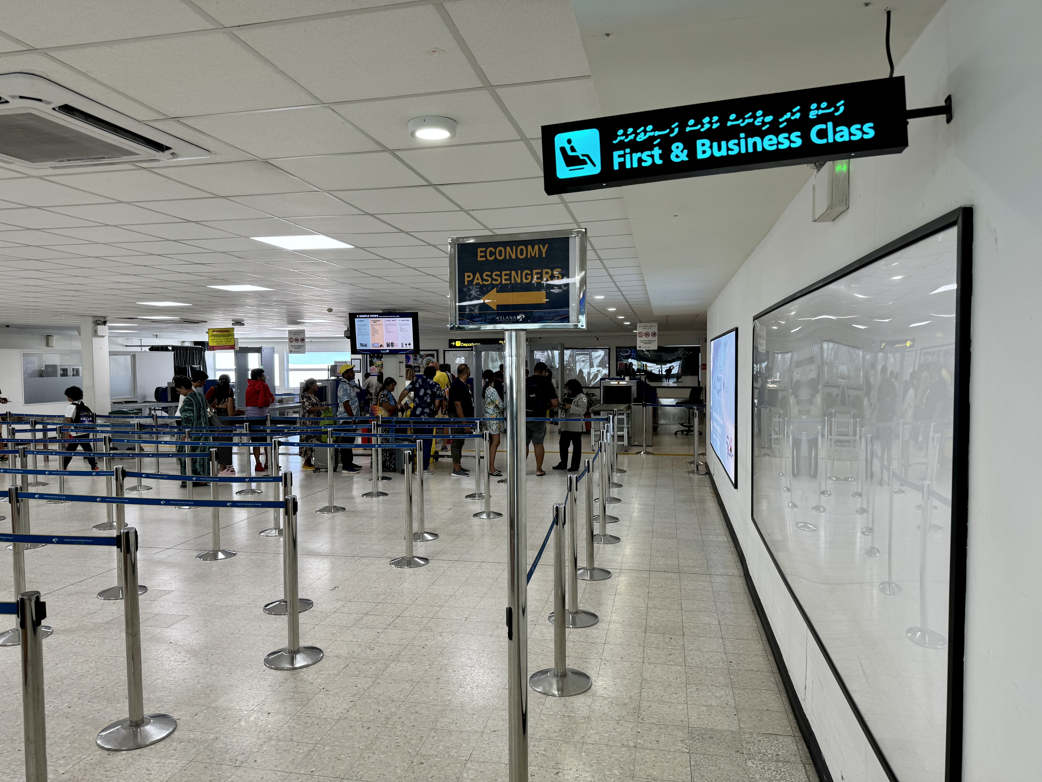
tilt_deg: -2.0
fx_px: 722
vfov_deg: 56.8
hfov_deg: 71.6
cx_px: 521
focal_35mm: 24
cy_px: 391
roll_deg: +2.2
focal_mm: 6.86
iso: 80
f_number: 1.78
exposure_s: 1/100
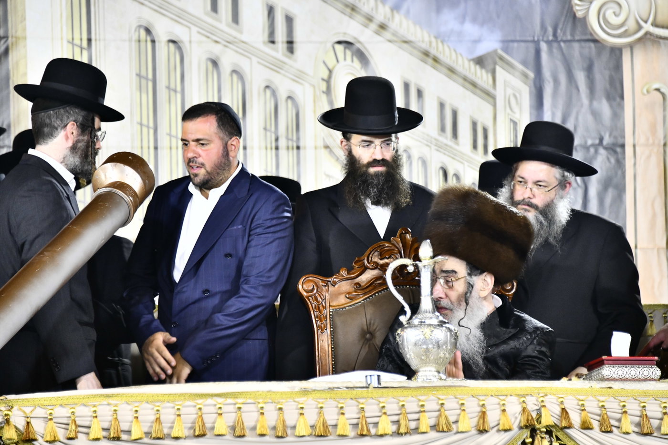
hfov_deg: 10.3
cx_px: 334
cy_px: 222
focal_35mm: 200
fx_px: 3710
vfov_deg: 6.9
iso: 3200
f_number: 5.6
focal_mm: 200
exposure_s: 1/125
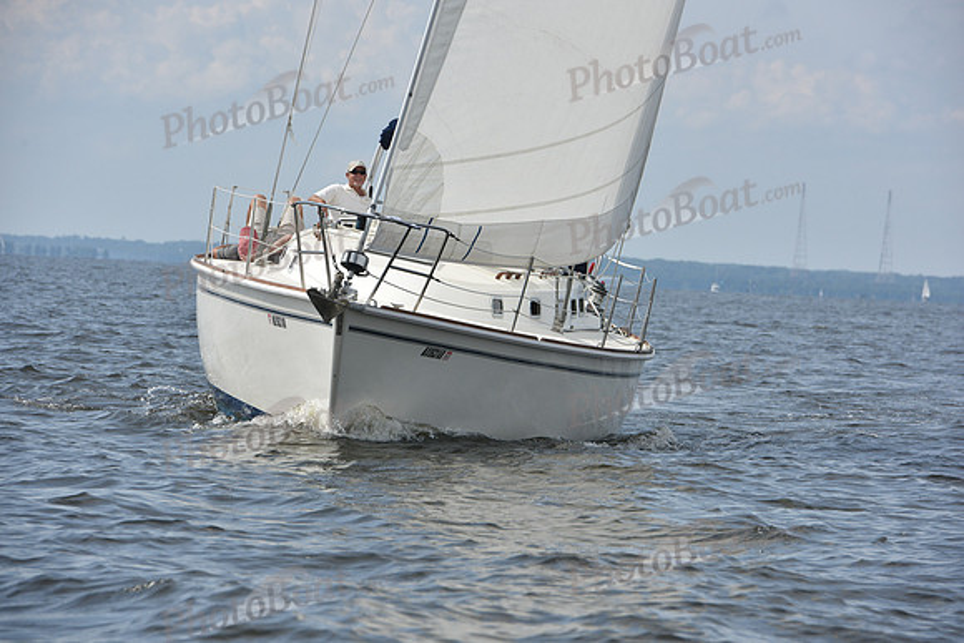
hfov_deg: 10.3
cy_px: 322
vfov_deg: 6.9
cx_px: 482
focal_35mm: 200
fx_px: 5357
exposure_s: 1/1250
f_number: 9
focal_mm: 200
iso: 320
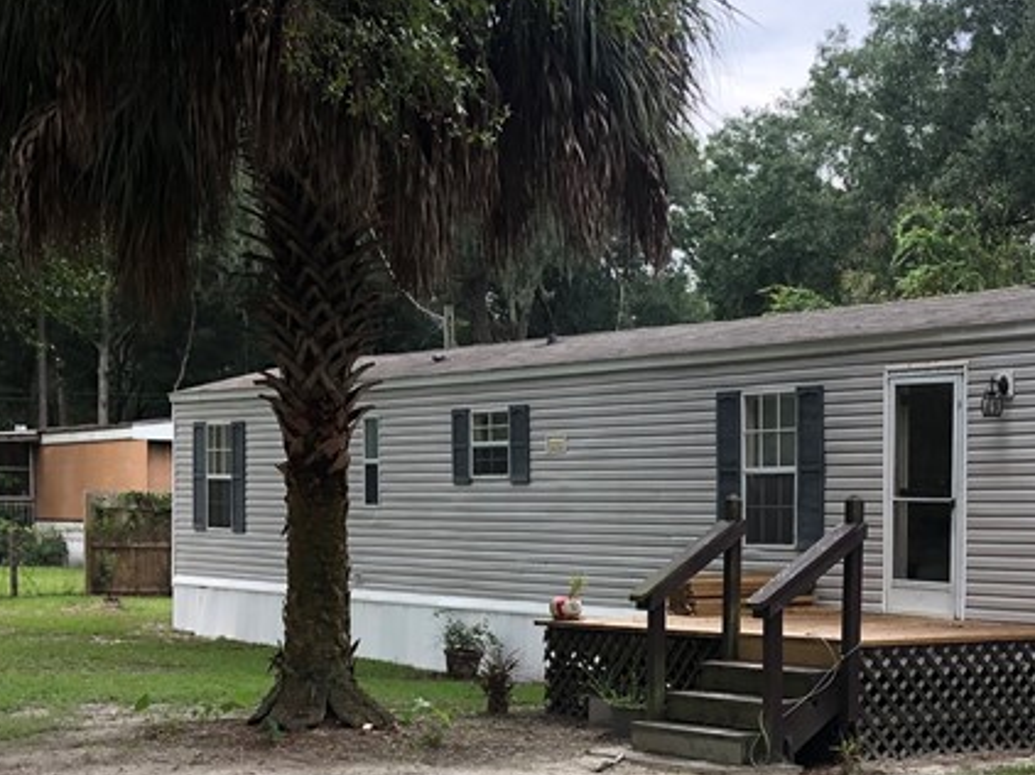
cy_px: 635
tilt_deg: -2.0
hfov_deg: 27.7
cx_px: 903
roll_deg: +1.2
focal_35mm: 68
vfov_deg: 21.3
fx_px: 2032
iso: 20
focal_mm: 3.99
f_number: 1.8
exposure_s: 1/252
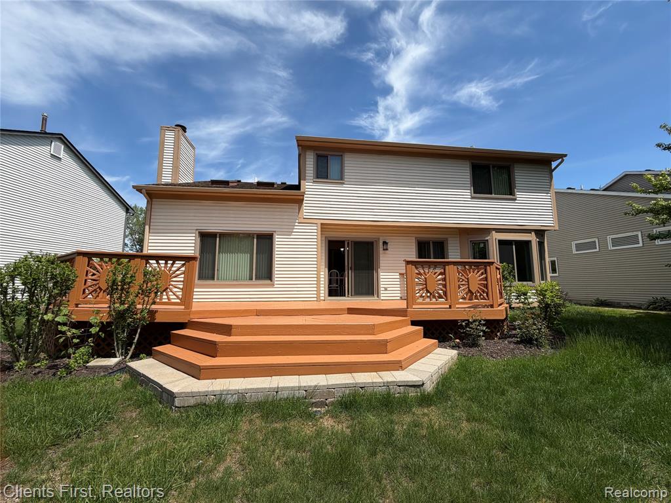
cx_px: 336
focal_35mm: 14
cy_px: 252
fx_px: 271
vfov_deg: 85.7
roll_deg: +1.7
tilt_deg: +8.9
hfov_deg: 102.1
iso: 20
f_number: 2.2
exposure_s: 1/770
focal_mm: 2.22
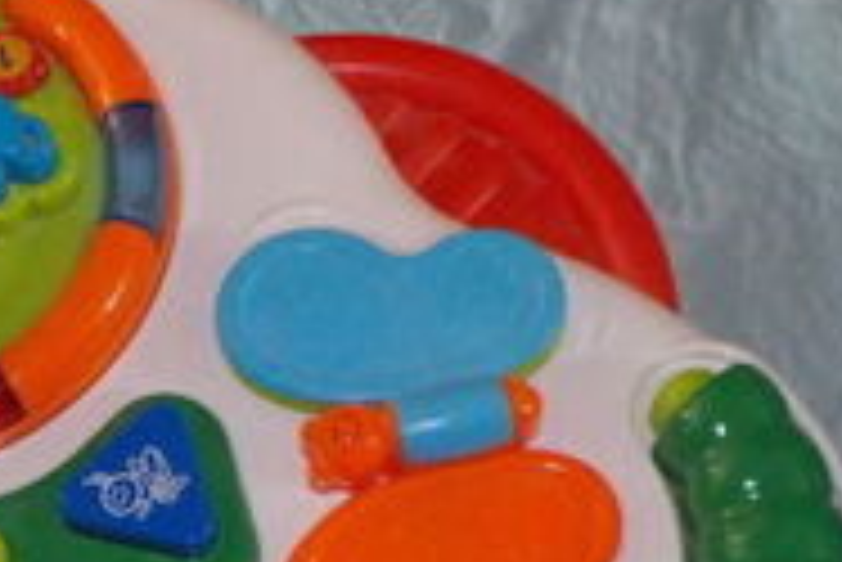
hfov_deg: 24.6
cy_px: 634
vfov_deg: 16.5
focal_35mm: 80
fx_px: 1873
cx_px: 77
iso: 500
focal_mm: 4.1
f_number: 3.3
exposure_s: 1/15
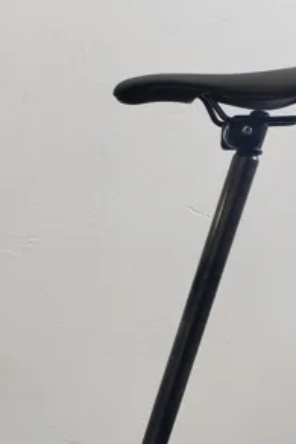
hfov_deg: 17.1
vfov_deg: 25.3
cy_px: 424
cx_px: -33
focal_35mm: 77
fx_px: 948
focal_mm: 4.75
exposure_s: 1/50
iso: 200
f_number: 1.65
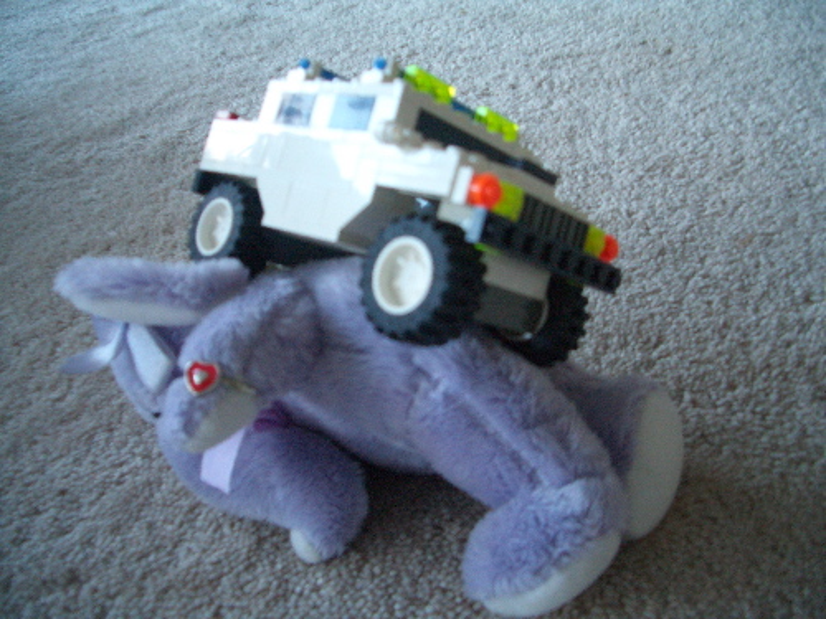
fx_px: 835
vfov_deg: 40.7
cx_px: 413
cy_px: 310
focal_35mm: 35
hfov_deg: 52.6
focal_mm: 5.8
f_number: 2.6
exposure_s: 1/60
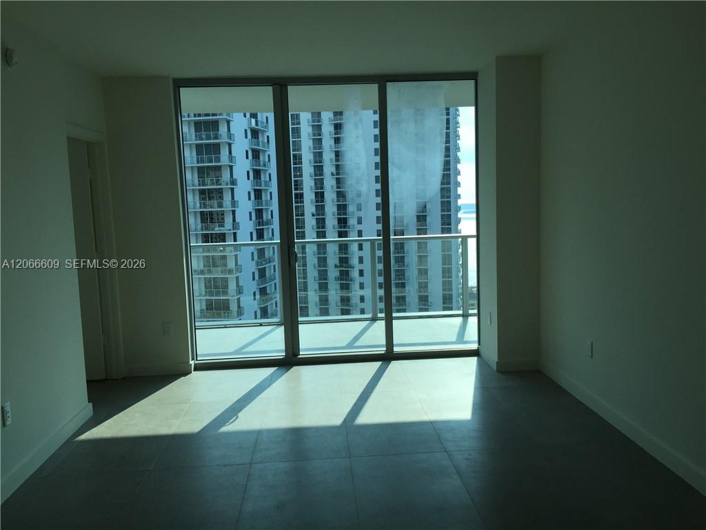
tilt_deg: -6.7
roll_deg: +1.8
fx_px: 591
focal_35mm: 29
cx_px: 353
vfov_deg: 48.2
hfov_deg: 61.7
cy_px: 265
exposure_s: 1/1163
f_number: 2.2
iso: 32
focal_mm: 4.15
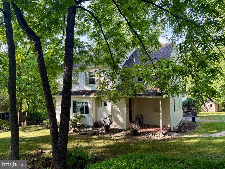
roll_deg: +1.2
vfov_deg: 56.8
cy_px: 84
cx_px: 112
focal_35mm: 24
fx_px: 156
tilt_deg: +0.4
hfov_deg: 71.6
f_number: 1.78
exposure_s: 1/288
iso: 80
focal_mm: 6.76
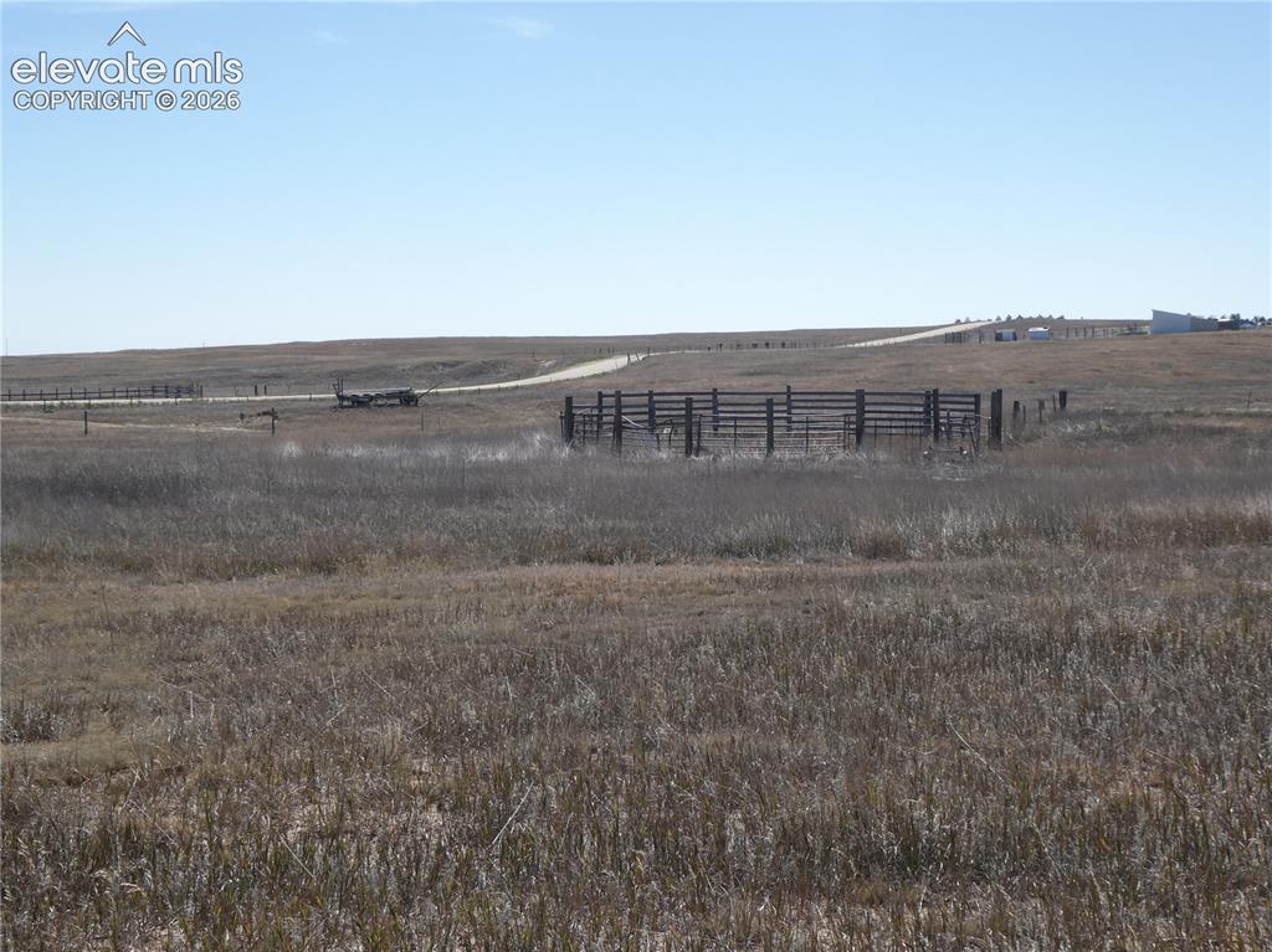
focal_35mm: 57
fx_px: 2094
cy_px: 476
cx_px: 636
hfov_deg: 33.8
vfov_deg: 25.6
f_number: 4.2
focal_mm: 10.3
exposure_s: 1/800
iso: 80
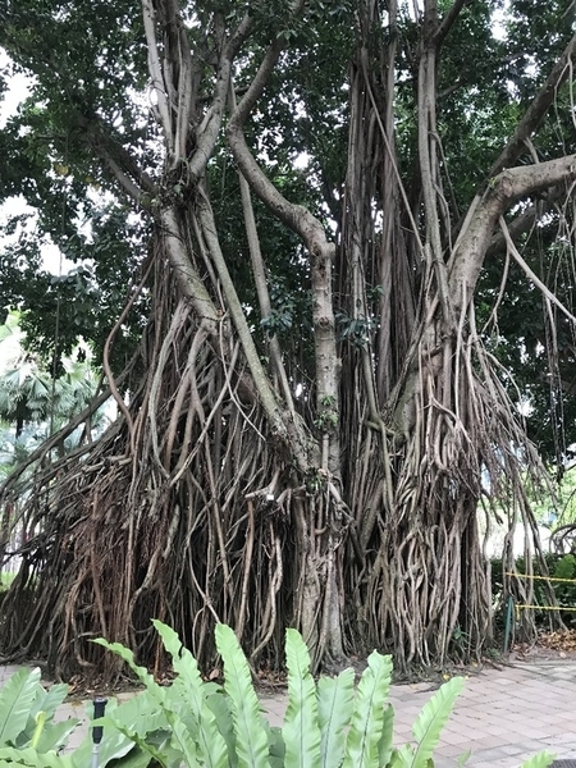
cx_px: 288
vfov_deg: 63.4
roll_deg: -0.5
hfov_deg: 49.7
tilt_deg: +14.5
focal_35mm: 28
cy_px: 384
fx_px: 621
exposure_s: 1/33
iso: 40
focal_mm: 3.99
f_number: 1.8
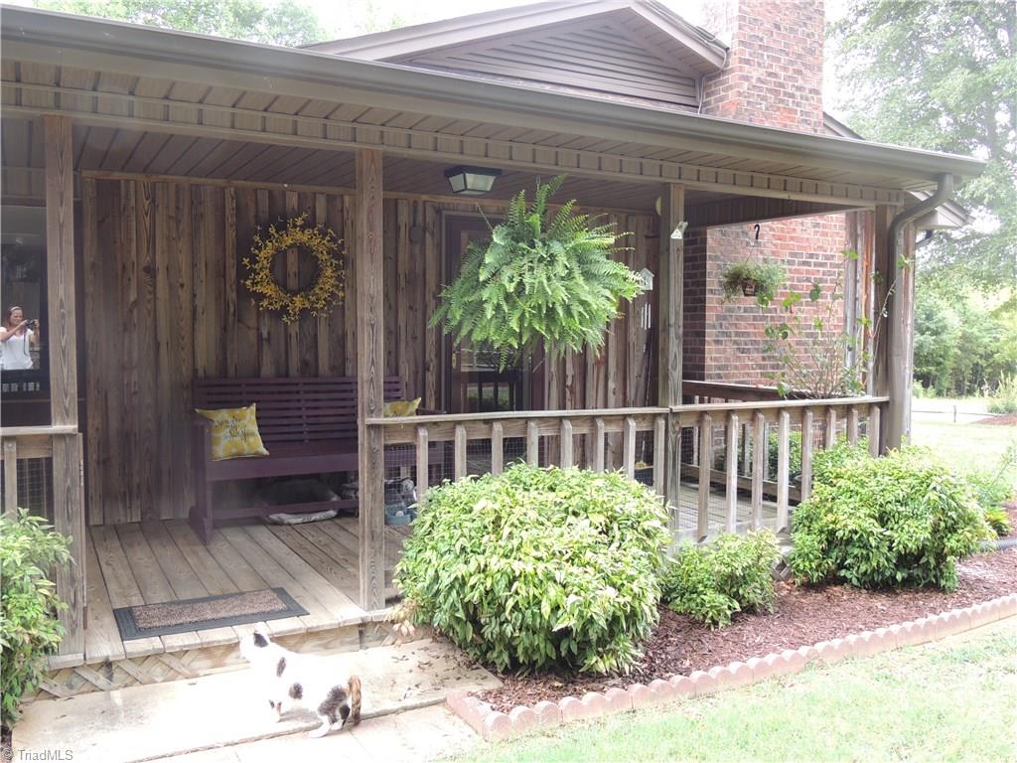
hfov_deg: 60.0
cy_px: 382
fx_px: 881
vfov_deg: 46.8
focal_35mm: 30
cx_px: 508
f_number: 3.1
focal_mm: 5.3
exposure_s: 1/40
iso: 100
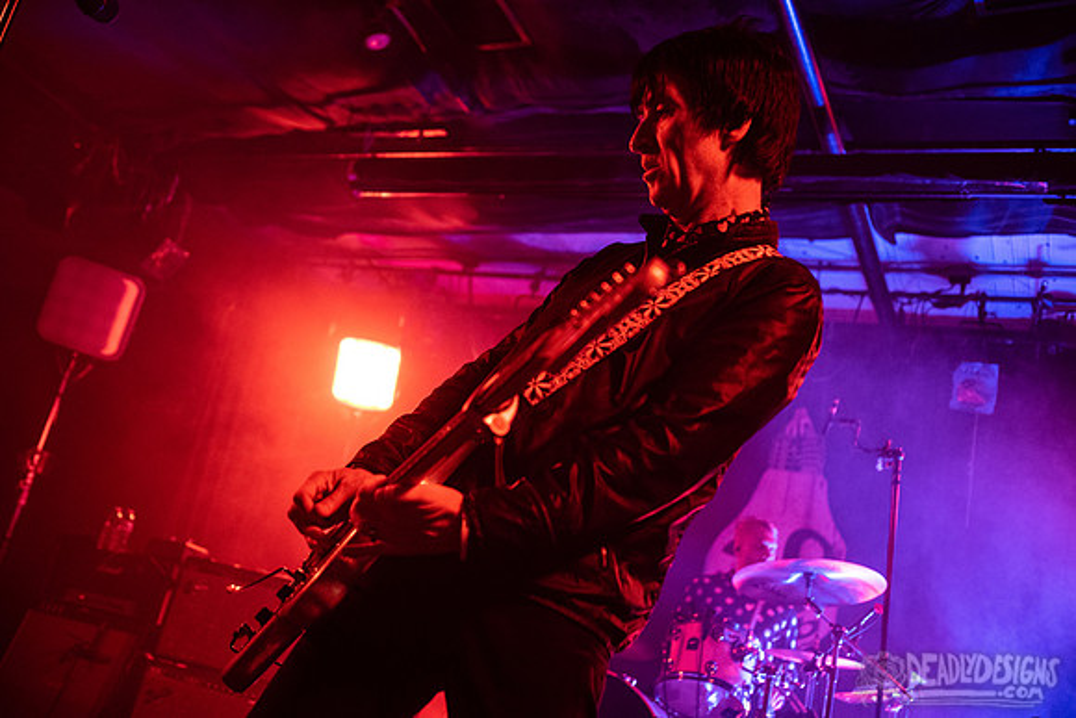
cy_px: 350
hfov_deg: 51.1
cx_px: 543
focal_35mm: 38
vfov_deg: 35.4
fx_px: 1125
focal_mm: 35
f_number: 2.8
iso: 2000
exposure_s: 1/320
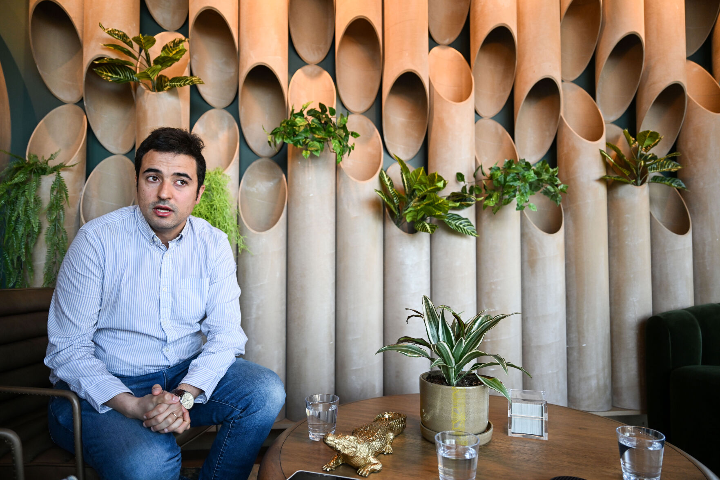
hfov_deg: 73.7
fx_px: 480
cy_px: 240
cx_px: 360
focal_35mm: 24
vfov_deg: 53.1
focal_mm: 24
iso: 800
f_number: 2.8
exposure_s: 1/250
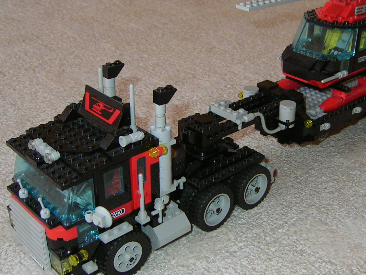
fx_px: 539
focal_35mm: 51
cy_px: 140
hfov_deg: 37.2
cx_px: 231
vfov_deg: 28.6
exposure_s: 1/30
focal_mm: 5.6
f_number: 2.8
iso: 100
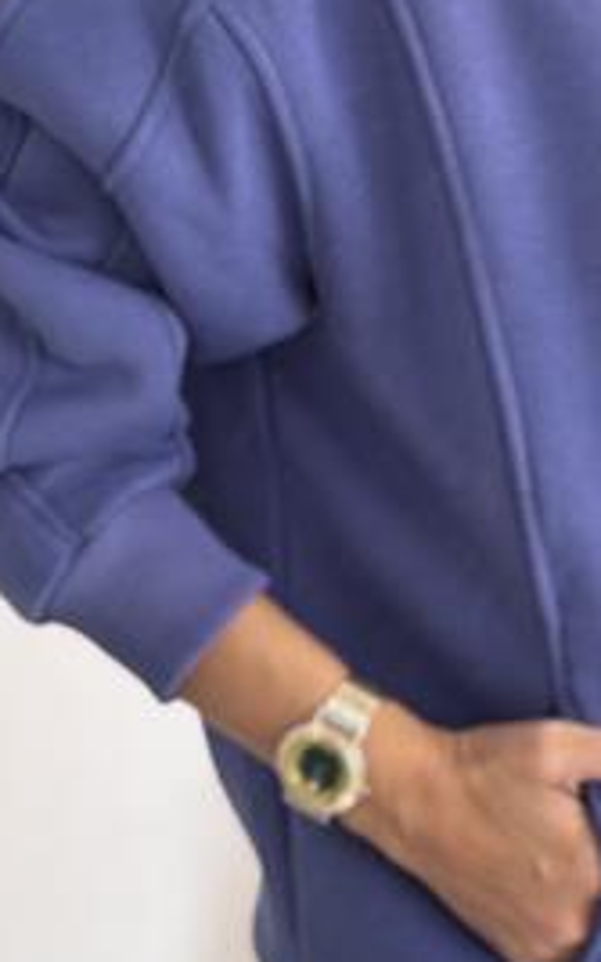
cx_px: 612
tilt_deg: -27.5
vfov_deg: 21.0
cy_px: 447
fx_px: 2593
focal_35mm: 99
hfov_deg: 13.0
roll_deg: -4.2
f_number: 1.78
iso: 100
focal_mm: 6.76
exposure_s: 1/69
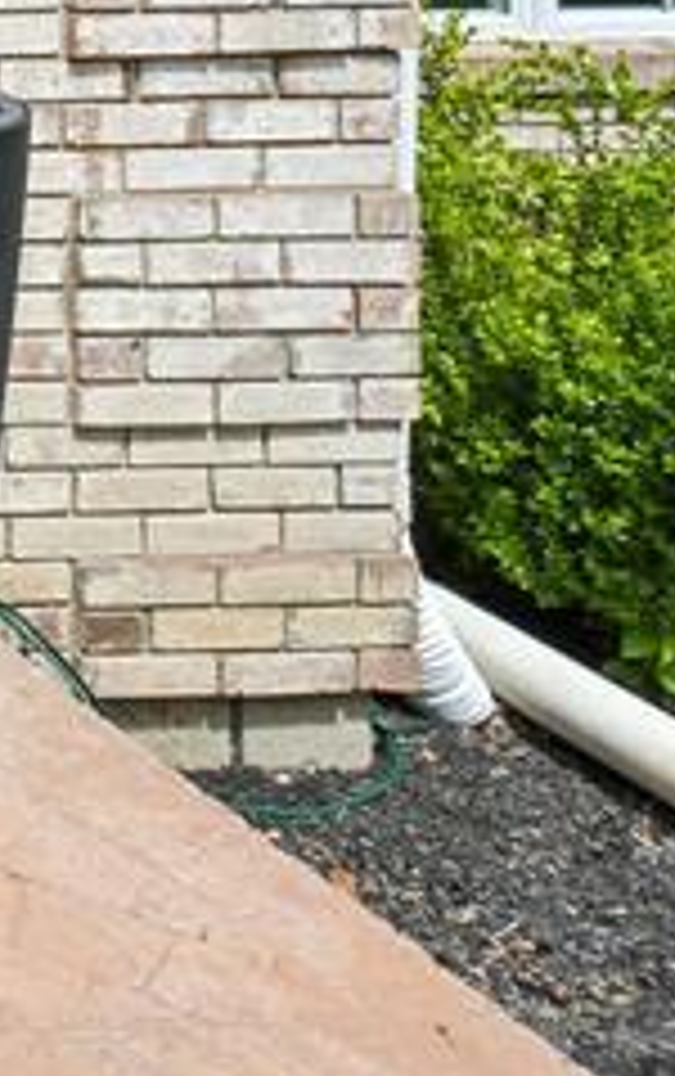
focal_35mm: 61
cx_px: -1233
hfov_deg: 12.3
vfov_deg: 28.2
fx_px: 1790
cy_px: -288
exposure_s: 1/125
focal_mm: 14
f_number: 8
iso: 100
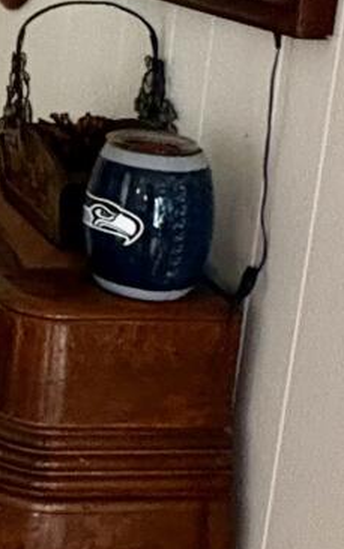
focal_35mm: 81
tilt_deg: -12.3
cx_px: -272
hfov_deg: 14.3
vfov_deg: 25.1
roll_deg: -2.4
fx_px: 1214
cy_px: 122
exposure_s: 1/40
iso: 800
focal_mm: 2.22
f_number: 2.2
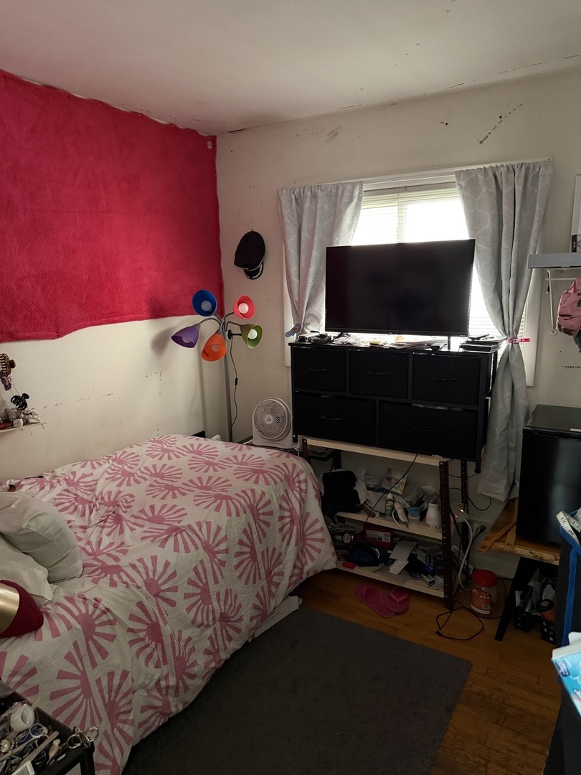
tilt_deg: -10.6
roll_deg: +1.4
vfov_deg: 71.6
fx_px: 537
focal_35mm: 24
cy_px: 388
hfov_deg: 56.8
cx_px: 290
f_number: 1.78
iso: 1000
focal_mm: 6.76
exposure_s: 1/32
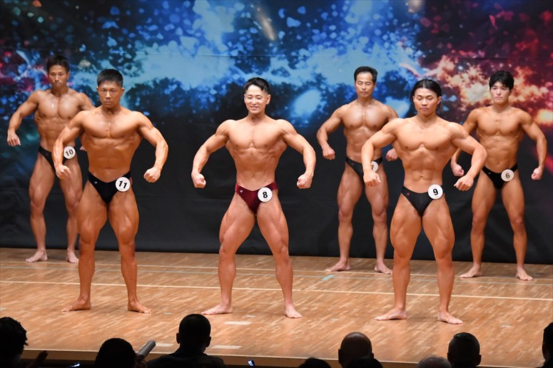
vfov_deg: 6.8
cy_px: 184
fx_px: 3101
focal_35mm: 202
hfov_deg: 10.2
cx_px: 276
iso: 8000
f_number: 5.6
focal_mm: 135
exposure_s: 1/400
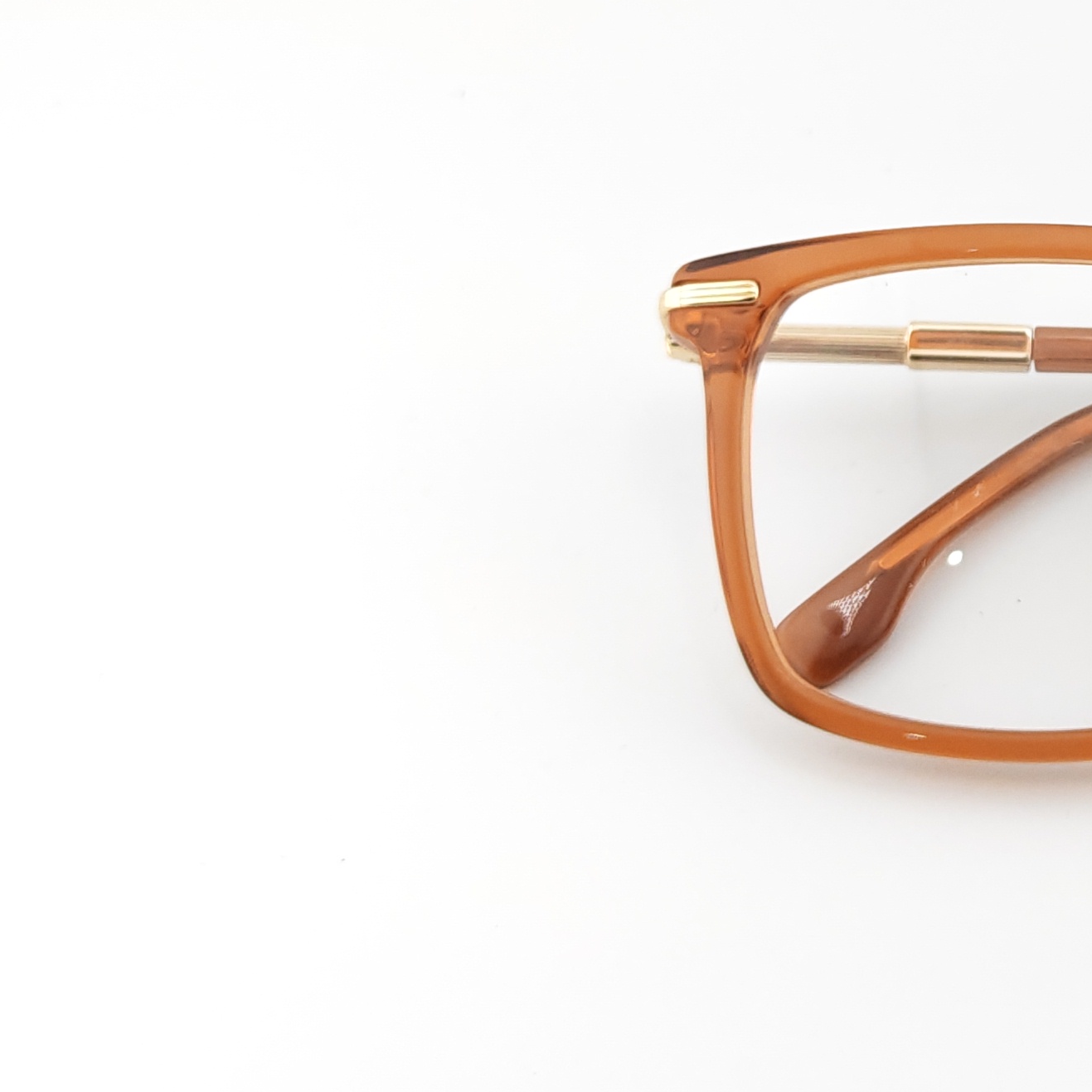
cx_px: 1365
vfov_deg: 25.5
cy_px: 172
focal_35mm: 66
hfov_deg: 23.5
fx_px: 2356
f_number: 1.9
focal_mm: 6.12
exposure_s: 1/400
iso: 1000
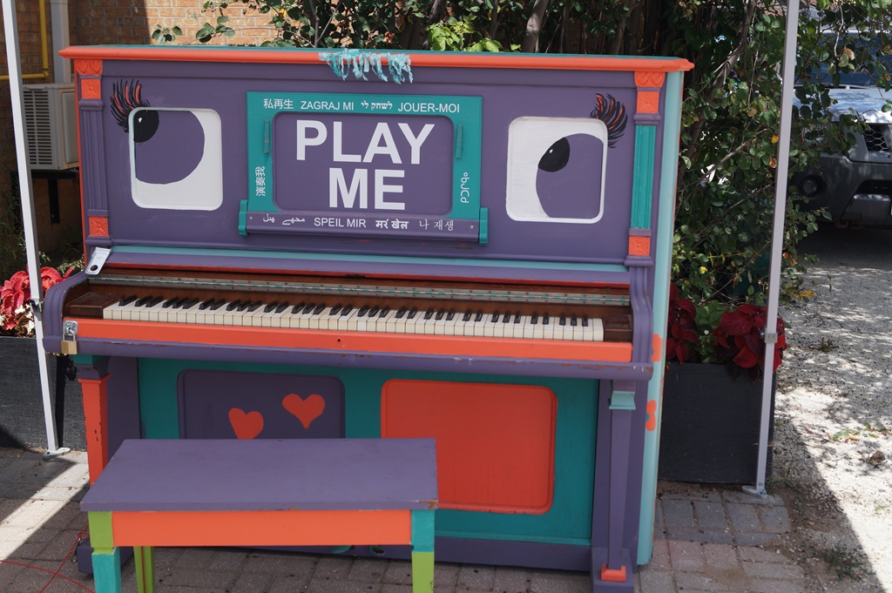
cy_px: 296
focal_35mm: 42
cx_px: 446
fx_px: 1040
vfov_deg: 31.8
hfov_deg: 46.4
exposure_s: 1/250
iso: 100
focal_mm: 28
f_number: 5.6
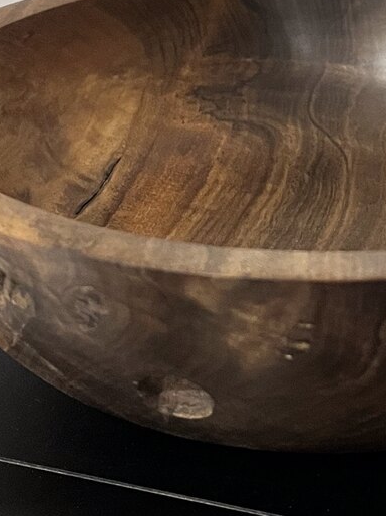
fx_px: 1205
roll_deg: +0.8
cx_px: 338
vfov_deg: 23.2
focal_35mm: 81
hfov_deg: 17.9
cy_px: 3
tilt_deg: -17.3
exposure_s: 1/50
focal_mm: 5.1
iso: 320
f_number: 1.6
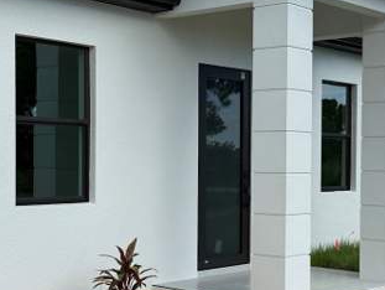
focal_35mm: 74
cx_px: 275
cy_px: 171
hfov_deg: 26.1
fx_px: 824
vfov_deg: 19.9
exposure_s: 1/3704
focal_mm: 6.76
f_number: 1.78
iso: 64
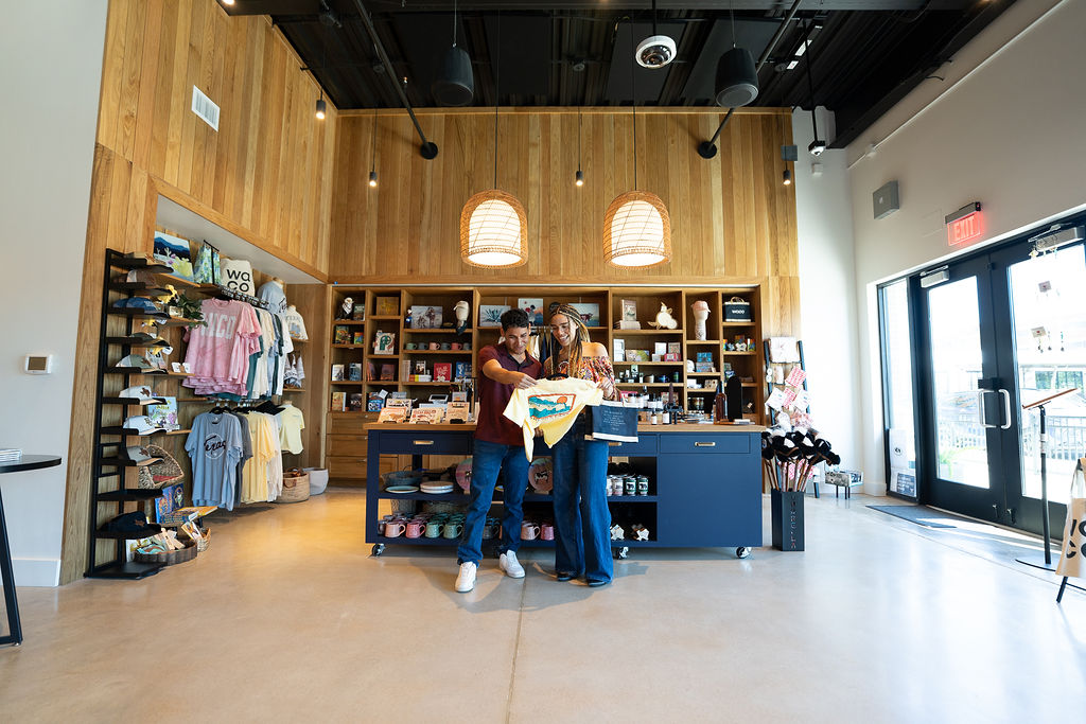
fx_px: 483
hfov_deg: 96.7
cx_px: 543
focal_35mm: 16
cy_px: 362
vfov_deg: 73.8
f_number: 2.8
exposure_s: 1/125
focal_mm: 16
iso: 640
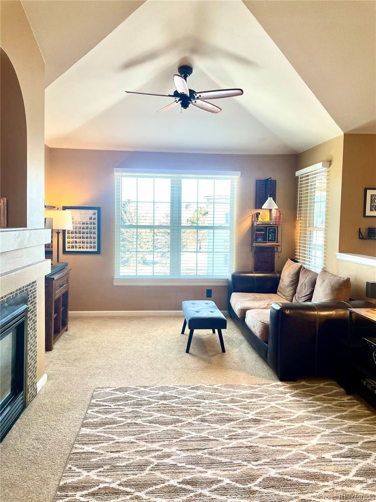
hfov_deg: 53.1
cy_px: 251
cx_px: 188
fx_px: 377
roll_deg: -1.5
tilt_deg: -2.0
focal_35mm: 26
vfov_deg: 67.3
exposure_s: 1/120
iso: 80
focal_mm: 4.2
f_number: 1.6
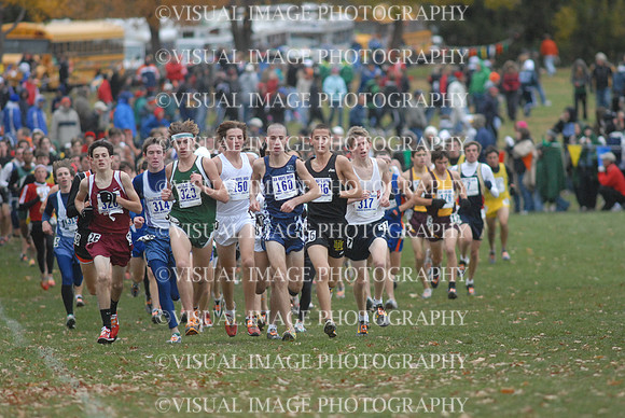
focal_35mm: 450
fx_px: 7820
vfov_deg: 3.1
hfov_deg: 4.6
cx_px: 312
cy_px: 209
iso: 800
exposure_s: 1/640
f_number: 4
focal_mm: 300
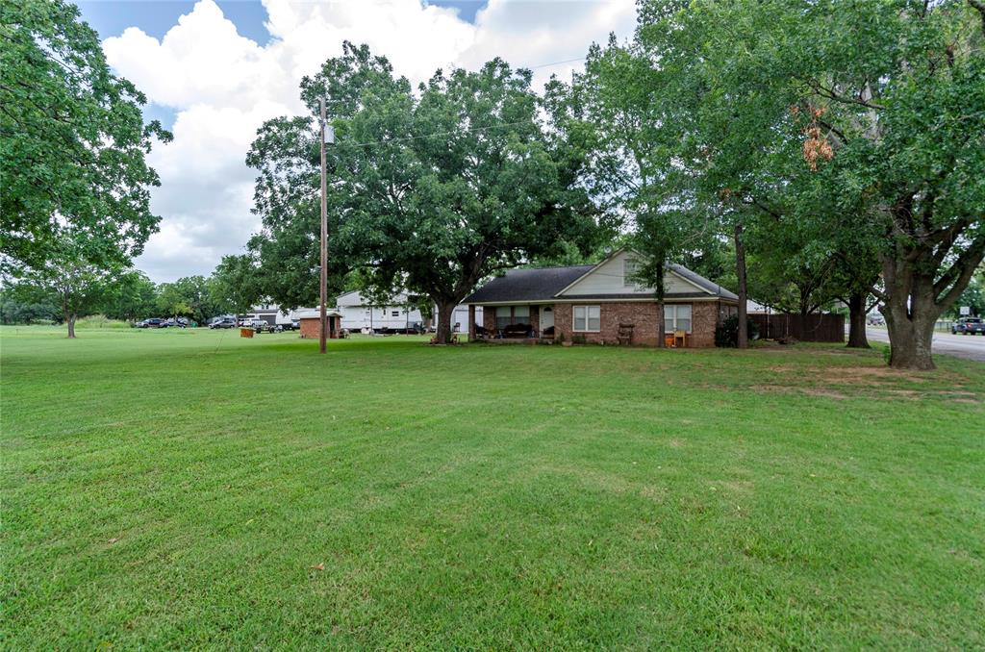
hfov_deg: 90.1
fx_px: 491
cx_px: 492
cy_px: 326
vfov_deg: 67.1
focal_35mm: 18
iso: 200
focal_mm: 12
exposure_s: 1/250
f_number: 8
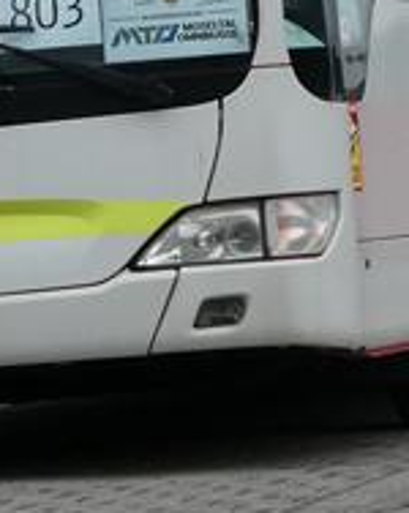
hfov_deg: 3.8
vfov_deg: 4.7
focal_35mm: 408
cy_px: -142
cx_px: 147
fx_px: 6184
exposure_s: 1/200
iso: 80
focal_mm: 17.5
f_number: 5
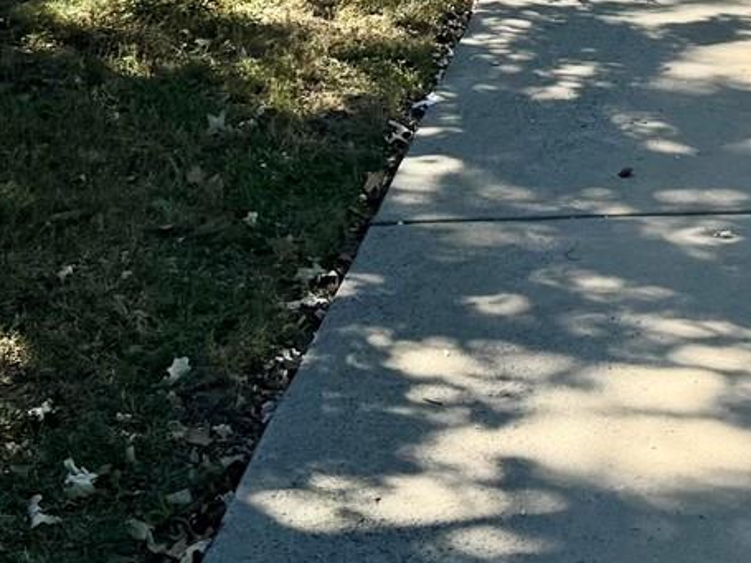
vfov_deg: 12.8
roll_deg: -0.3
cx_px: 805
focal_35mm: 108
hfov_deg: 17.6
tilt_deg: +1.6
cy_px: -357
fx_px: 2342
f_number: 1.78
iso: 80
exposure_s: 1/2105
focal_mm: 6.76
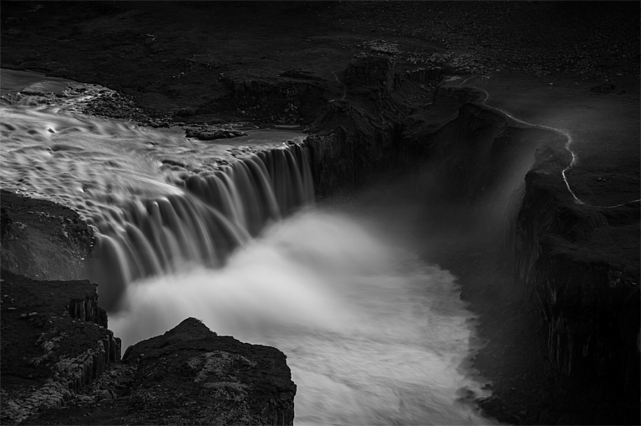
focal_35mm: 100
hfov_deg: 20.4
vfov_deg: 13.7
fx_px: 1780
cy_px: 213
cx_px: 320
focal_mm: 100
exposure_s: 6
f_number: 11
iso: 200
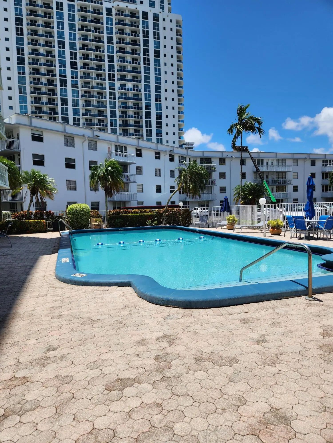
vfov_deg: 73.9
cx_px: 166
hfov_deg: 58.9
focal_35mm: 23
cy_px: 222
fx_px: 295
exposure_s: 1/2339
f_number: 1.8
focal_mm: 5.4
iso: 20
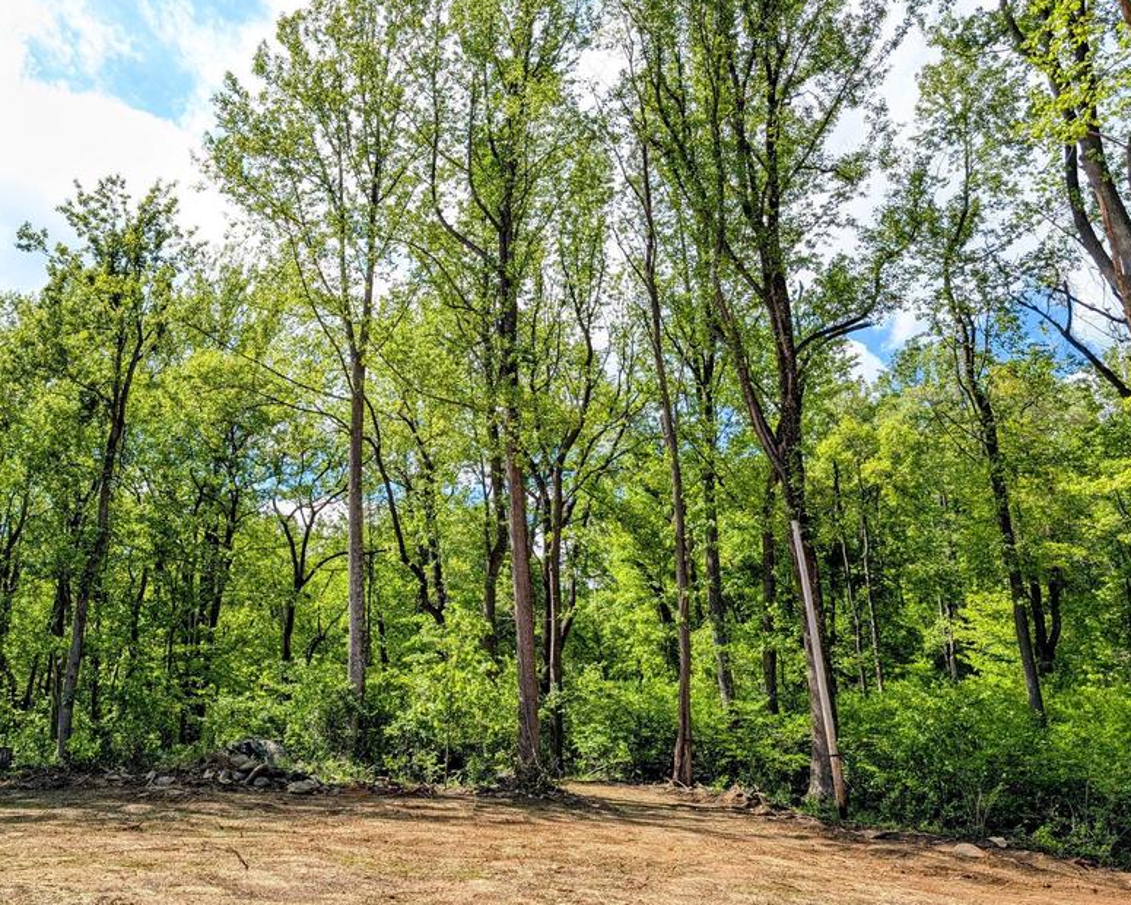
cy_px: 450
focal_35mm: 31
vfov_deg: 47.1
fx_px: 1038
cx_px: 458
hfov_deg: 56.8
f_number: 1.68
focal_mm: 6.9
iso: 22
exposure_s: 1/620
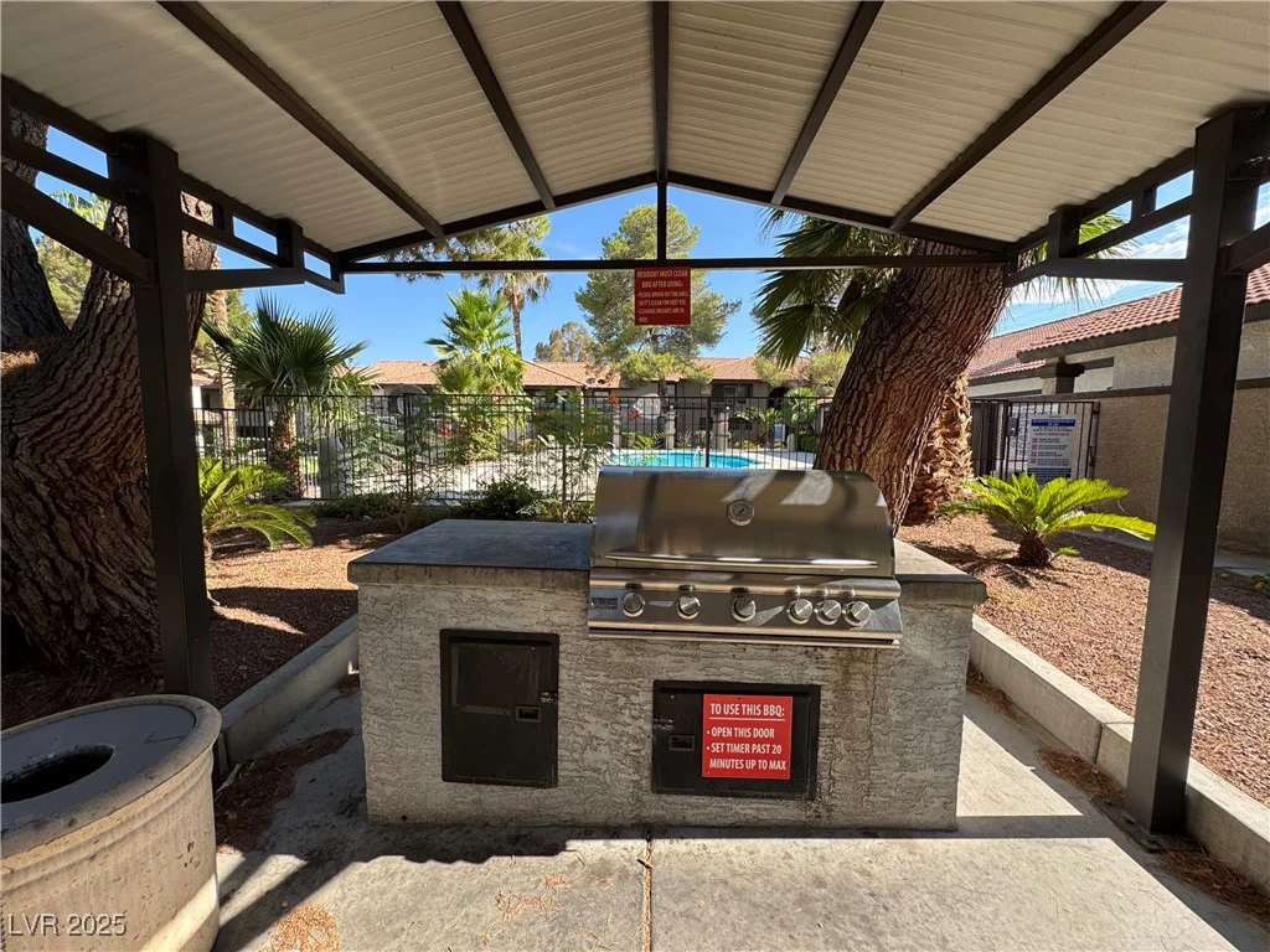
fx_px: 514
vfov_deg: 85.7
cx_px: 635
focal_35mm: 14
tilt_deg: -5.3
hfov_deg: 102.1
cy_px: 476
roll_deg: -1.0
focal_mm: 2.22
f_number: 2.2
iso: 40
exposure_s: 1/451
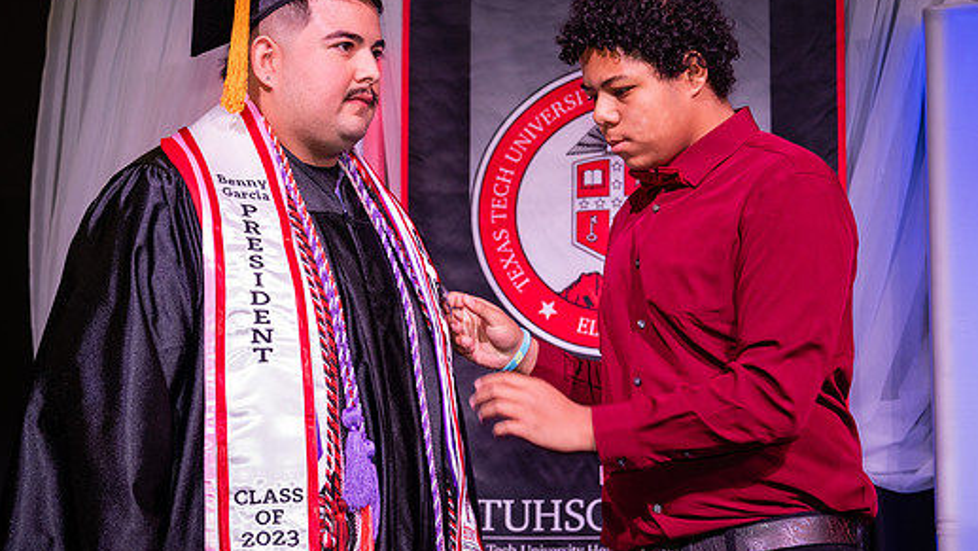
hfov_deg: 20.1
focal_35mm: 106
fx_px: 2749
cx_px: 375
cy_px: 233
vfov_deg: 11.4
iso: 1000
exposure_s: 1/160
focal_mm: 70
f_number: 5.6
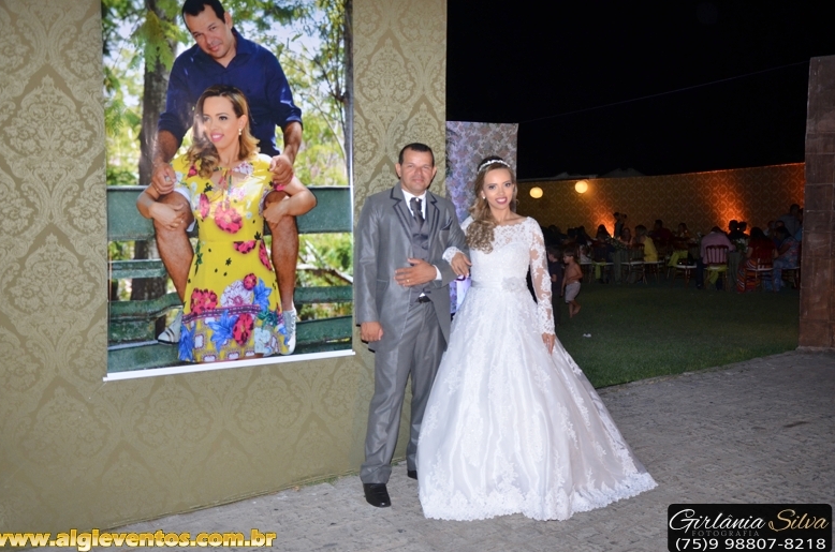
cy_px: 273
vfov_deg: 35.8
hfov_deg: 52.0
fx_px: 856
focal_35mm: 37
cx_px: 409
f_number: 4
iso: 640
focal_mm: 24
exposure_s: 1/200
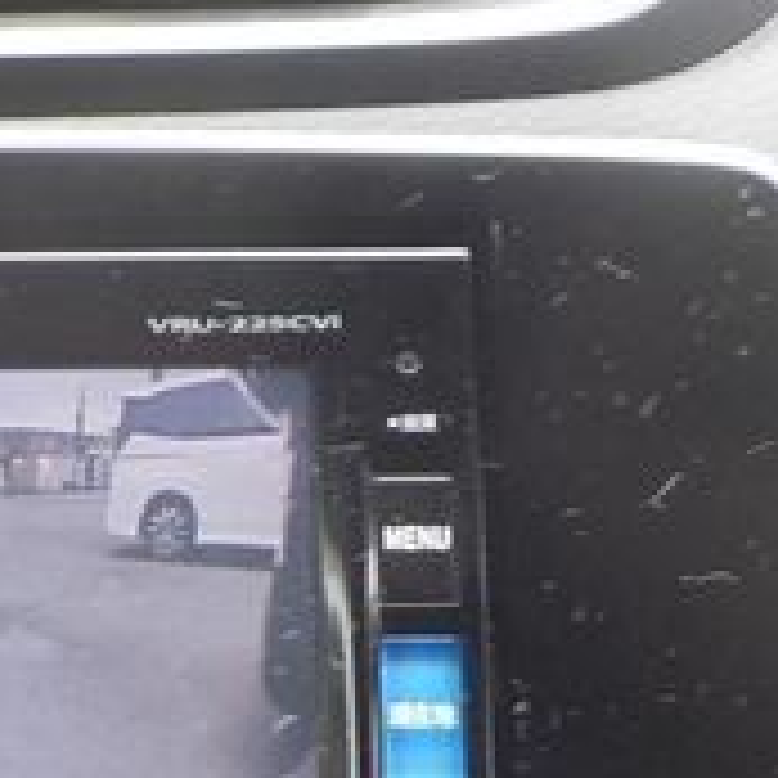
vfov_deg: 17.6
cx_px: -369
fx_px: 2492
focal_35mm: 98
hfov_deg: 16.3
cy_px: 643
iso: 125
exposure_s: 1/60
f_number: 3.3
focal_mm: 4.1
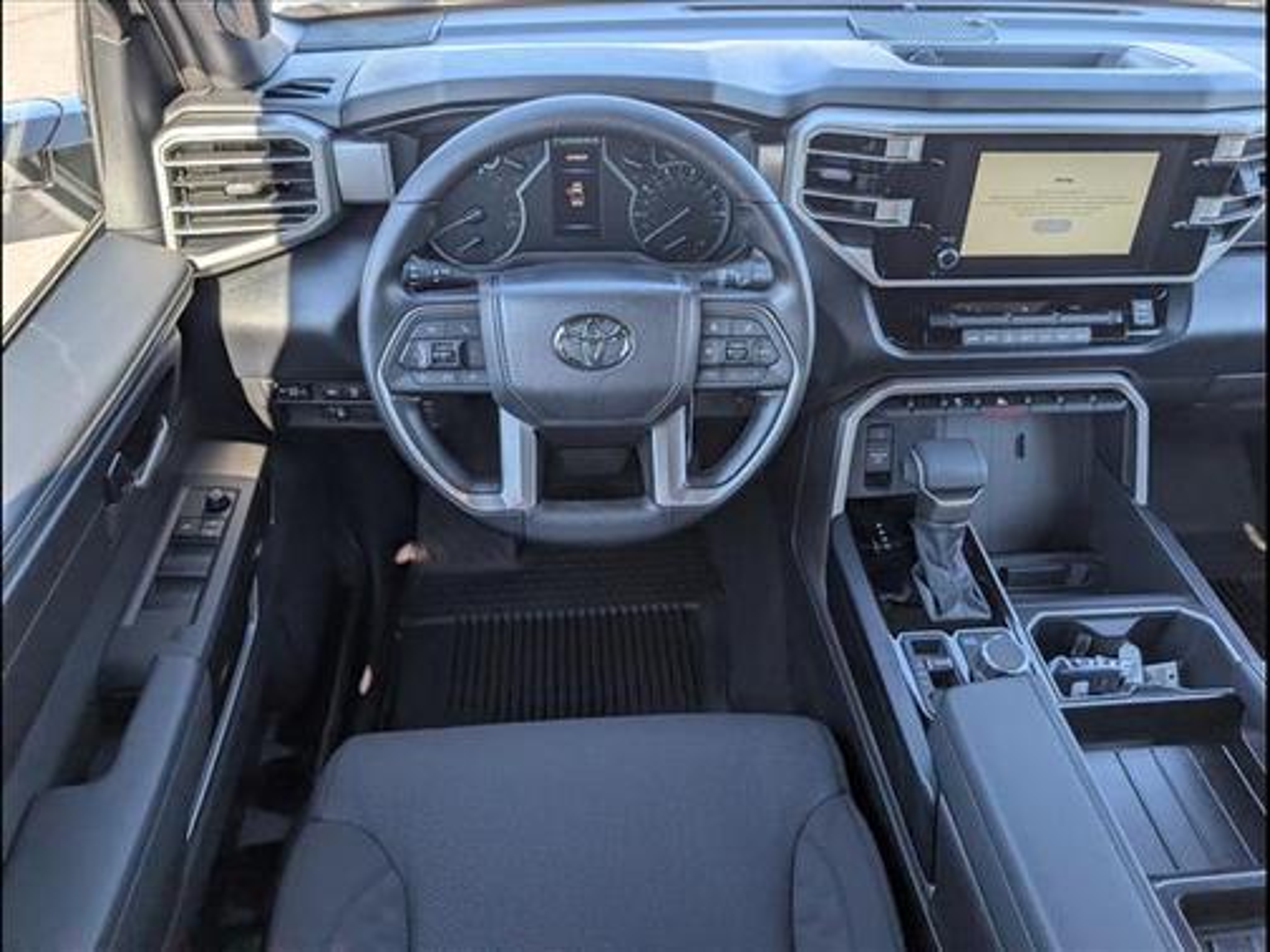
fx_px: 881
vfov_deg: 56.8
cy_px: 476
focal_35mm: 24
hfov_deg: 71.6
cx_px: 635
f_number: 1.68
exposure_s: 1/667
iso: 157
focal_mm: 6.9
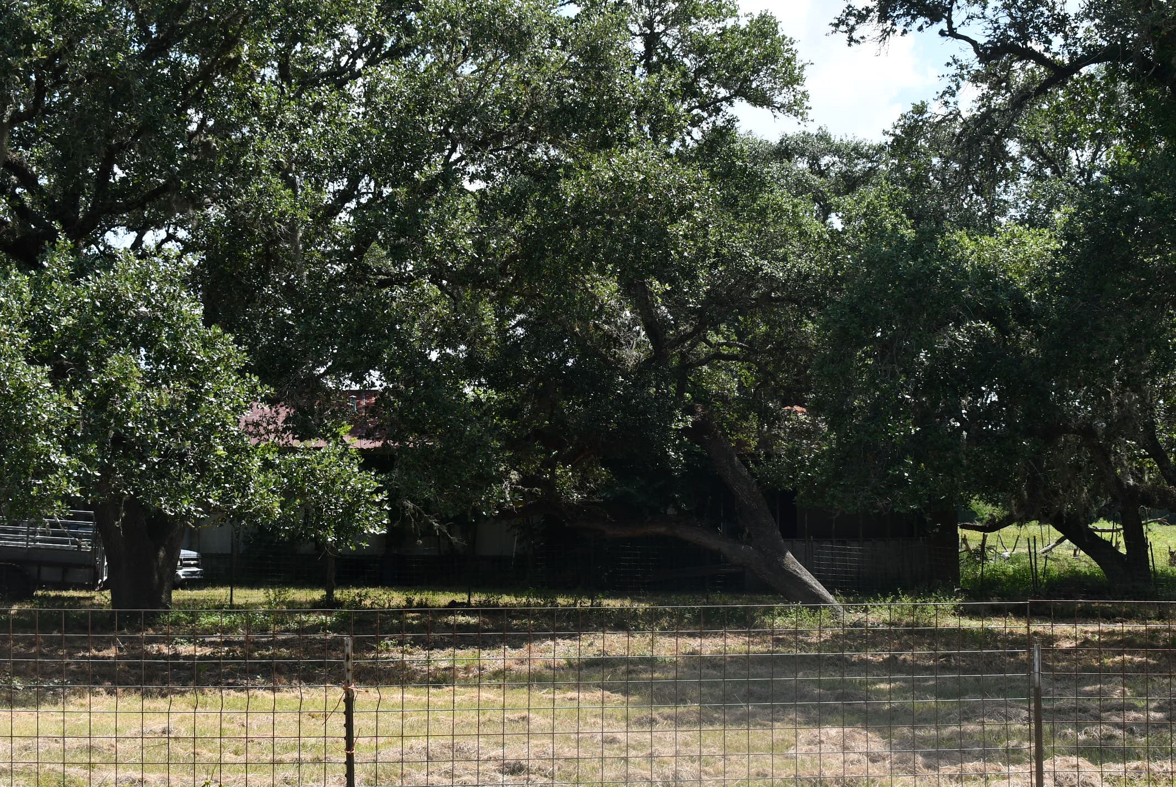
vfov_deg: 22.0
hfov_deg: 32.3
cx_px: 588
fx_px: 2028
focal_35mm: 62
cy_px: 394
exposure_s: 1/250
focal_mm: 31
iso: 125
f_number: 8
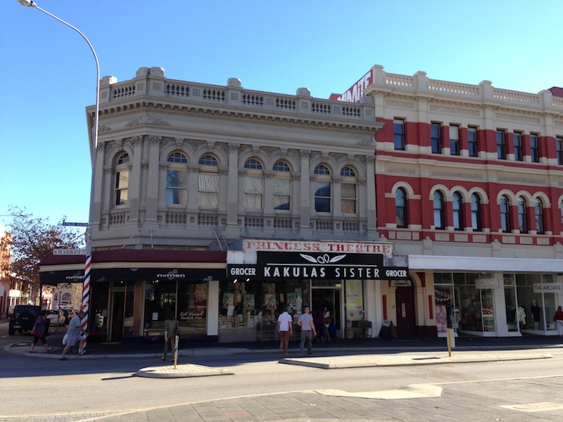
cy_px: 211
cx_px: 282
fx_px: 537
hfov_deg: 55.4
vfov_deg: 42.9
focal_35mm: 33
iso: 50
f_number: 2.4
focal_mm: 4.13
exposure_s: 1/511
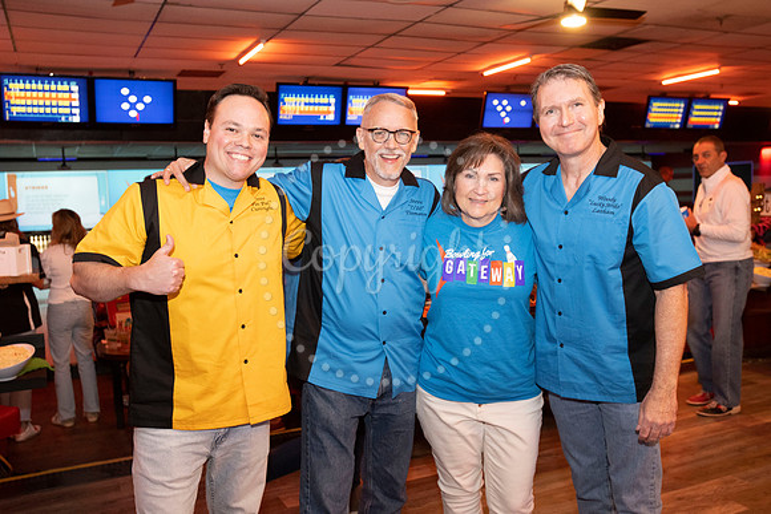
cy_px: 257
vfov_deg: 37.9
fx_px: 750
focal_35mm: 35
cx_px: 386
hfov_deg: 54.4
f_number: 5.6
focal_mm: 35
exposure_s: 1/80
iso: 2500
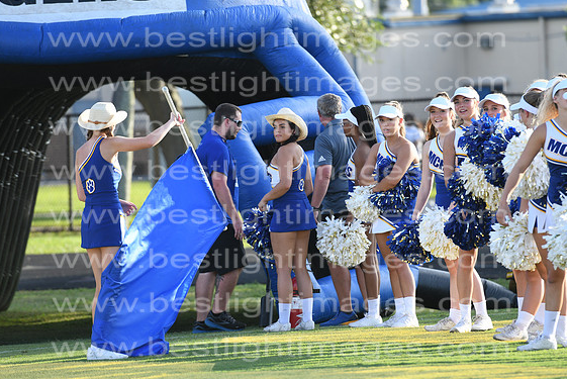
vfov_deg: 4.4
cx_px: 281
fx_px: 4886
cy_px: 195
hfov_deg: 6.6
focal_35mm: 310
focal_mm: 200
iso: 200
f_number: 4
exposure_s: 1/640
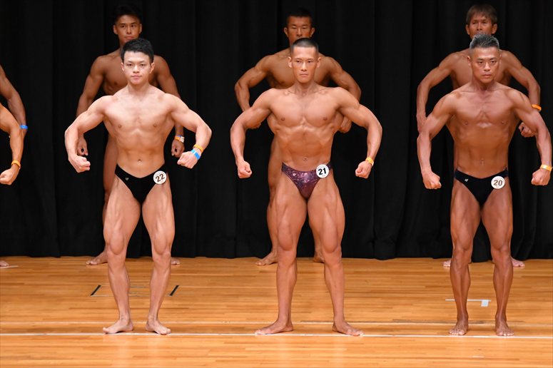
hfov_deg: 7.6
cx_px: 276
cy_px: 184
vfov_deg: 5.1
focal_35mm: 270
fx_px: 4146
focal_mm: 180
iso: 4000
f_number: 5.6
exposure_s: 1/400
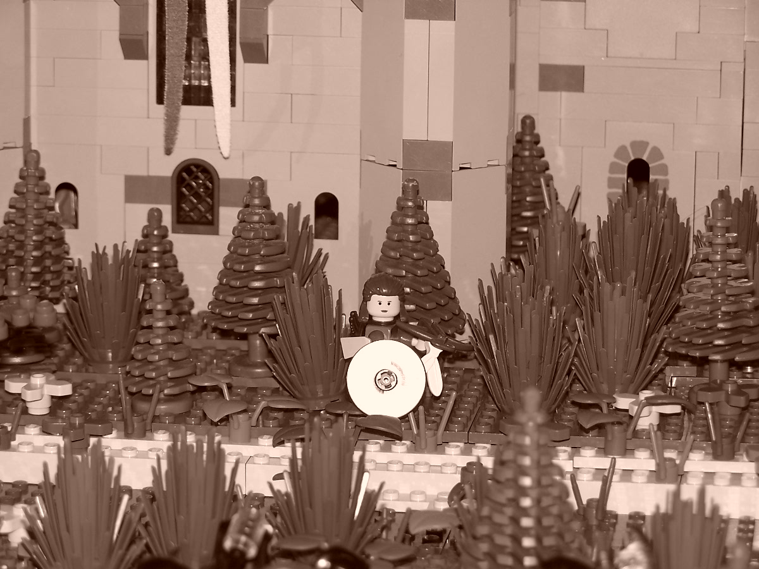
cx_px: 380
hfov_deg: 14.2
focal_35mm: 139
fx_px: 3048
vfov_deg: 10.7
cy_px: 284
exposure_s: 1/90
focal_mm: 23.1
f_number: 3.2
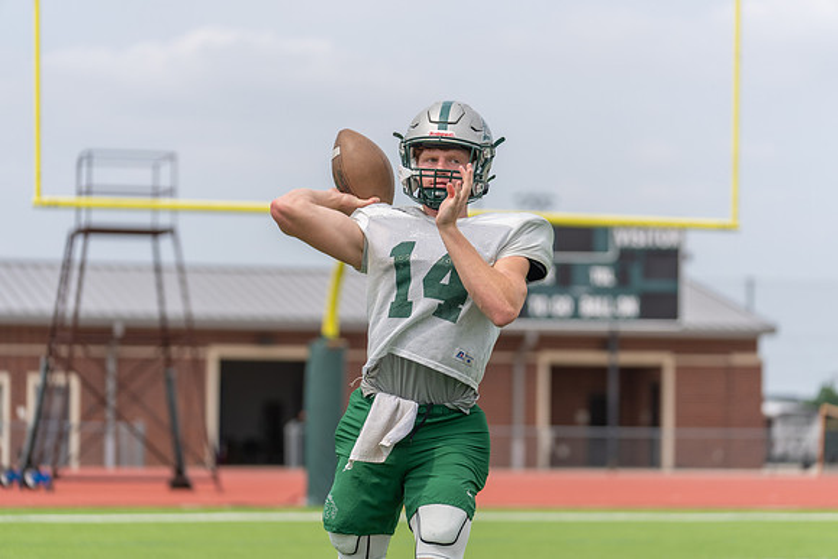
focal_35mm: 126
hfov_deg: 16.3
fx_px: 2934
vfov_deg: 10.9
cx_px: 419
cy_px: 280
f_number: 3.2
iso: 100
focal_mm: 126
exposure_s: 1/1250
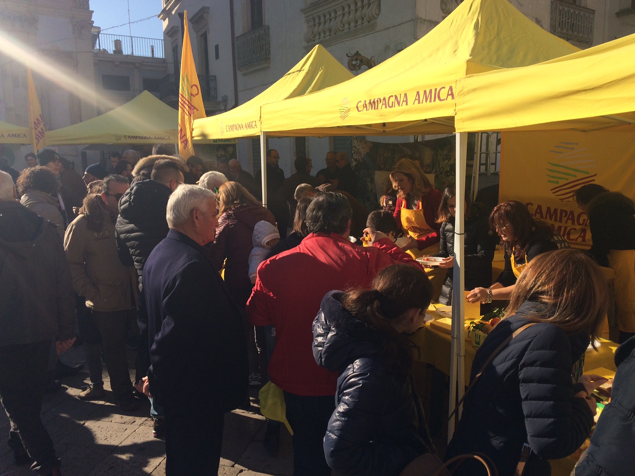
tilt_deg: -11.4
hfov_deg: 61.7
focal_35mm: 29
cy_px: 238
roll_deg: +1.3
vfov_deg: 48.2
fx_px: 532
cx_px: 318
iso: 32
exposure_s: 1/2415
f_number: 2.2
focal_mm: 4.15
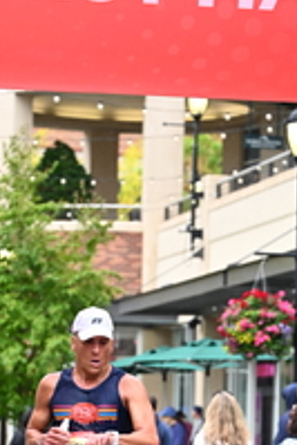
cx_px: 218
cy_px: 501
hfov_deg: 7.1
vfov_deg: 10.5
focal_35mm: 193
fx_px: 2384
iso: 1250
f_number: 2.8
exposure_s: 1/1600
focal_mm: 70
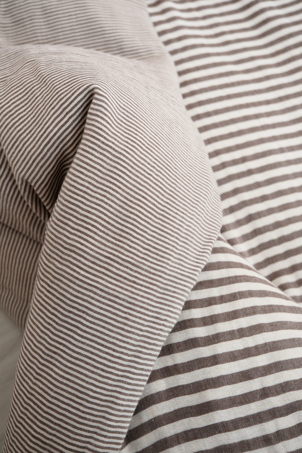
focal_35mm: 53
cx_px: 151
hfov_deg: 25.5
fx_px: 667
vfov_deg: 37.5
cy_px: 226
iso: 1600
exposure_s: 1/52
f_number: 4
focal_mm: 35
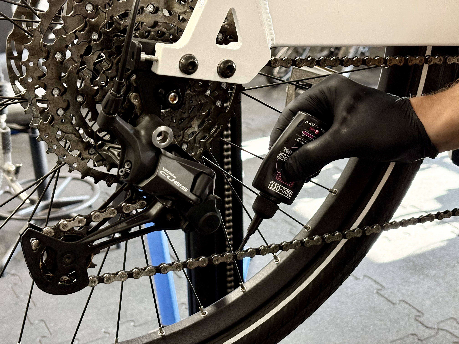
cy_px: 172
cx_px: 230
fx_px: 690
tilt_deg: -22.6
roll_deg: +2.3
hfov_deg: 36.8
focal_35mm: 52
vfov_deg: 28.0
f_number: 1.6
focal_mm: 5.96
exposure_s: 1/33
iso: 200
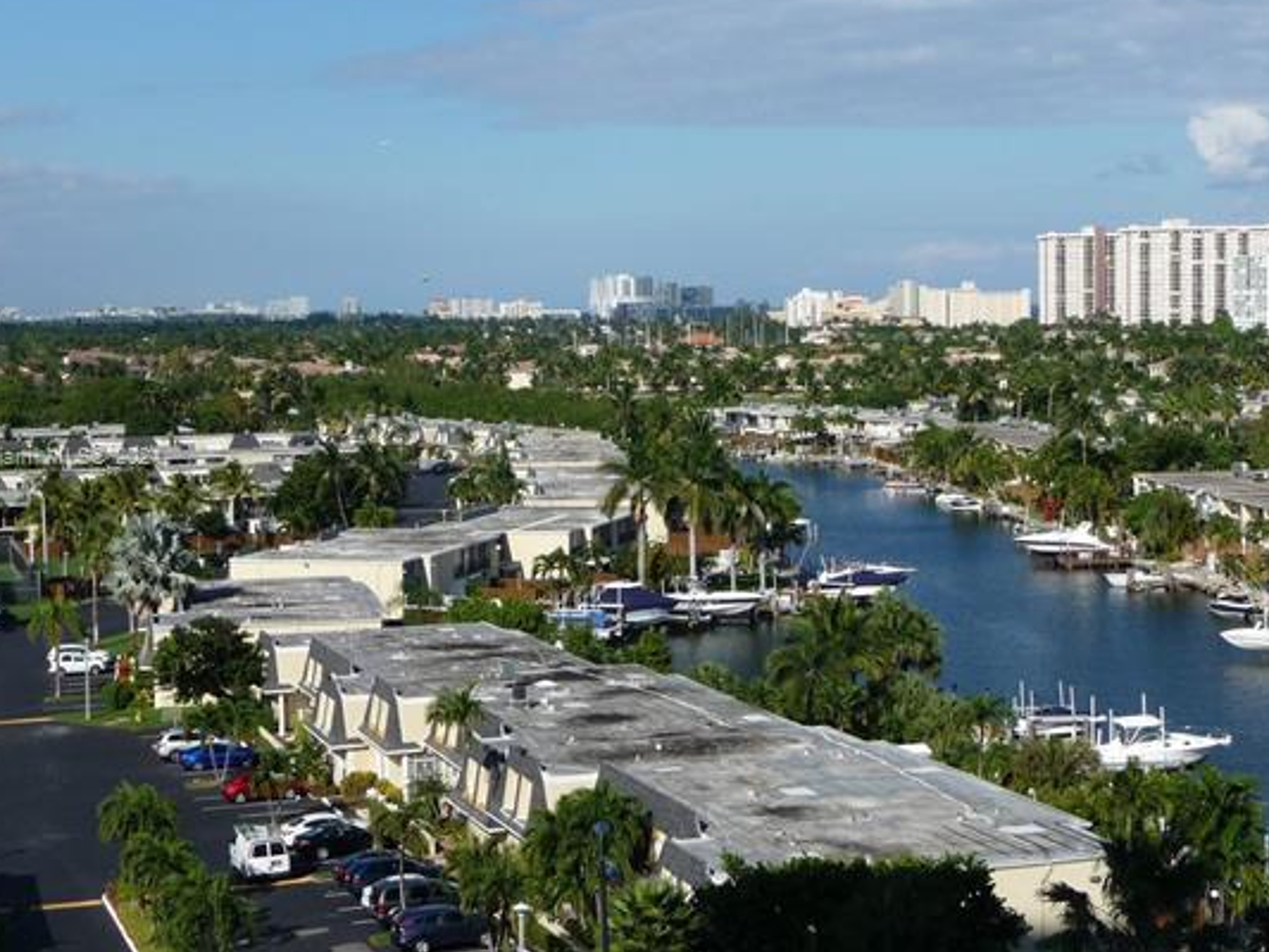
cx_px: 595
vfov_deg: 22.3
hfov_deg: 29.4
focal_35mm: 66
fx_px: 2420
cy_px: 459
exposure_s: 1/250
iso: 100
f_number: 10
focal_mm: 9.3
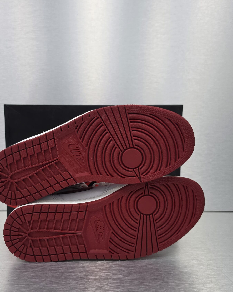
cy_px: 168
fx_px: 293
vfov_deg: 52.6
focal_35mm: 34
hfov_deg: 43.2
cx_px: 100
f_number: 1.4
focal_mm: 6.5
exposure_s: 1/120
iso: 125
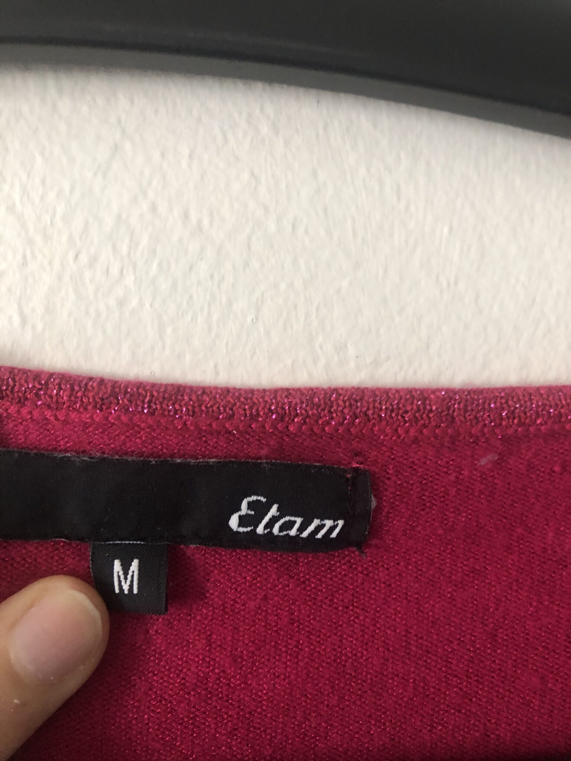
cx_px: 286
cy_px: 380
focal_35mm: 28
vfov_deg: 63.4
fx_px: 616
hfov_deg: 49.7
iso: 100
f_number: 1.8
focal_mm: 3.99
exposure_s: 1/15
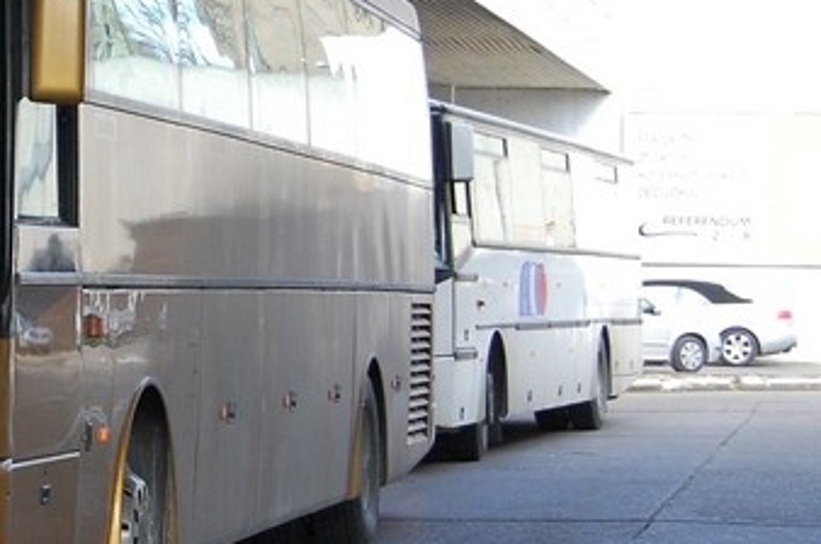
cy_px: 187
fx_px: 3460
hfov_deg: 13.3
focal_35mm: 152
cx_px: -95
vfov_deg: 9.0
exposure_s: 1/500
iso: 720
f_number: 5
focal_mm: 38
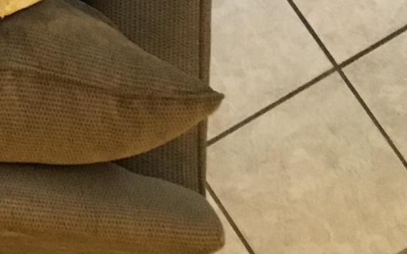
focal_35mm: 162
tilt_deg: -69.0
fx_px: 1797
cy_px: -382
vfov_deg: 7.5
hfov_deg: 11.2
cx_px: -499
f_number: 2.2
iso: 200
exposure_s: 1/24
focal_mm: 4.15
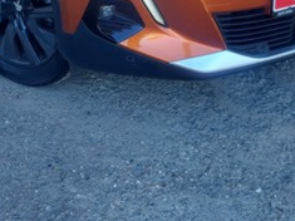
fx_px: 724
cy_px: -128
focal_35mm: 85
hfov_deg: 23.0
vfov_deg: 15.7
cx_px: 108
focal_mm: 5.23
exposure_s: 1/115
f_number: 1.8
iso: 40
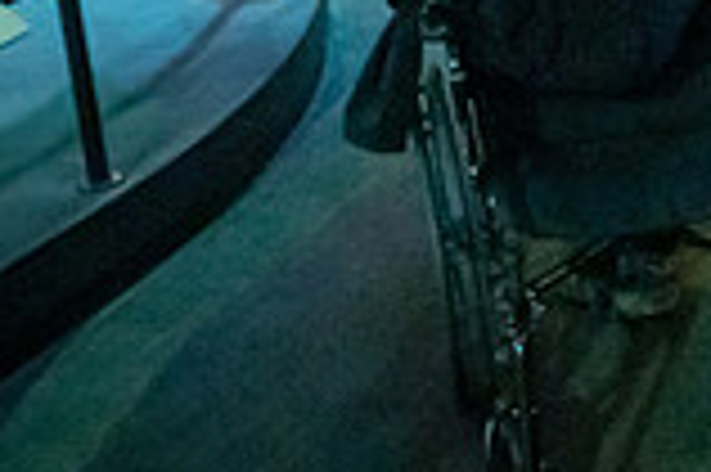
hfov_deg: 20.2
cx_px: 1044
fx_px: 1736
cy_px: -40
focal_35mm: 88
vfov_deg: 15.1
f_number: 5.6
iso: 12800
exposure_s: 1/50
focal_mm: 24
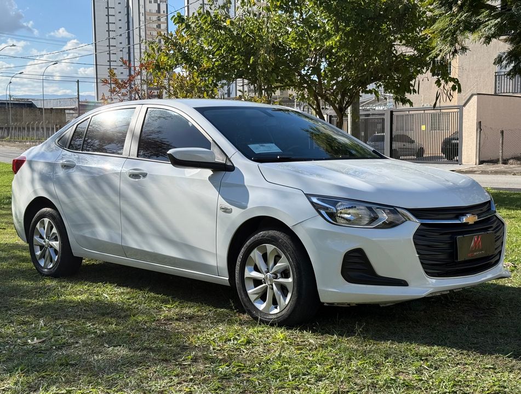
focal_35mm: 48
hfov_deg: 39.5
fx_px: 725
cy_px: 197
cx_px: 260
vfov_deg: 30.4
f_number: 1.78
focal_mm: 6.76
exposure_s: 1/3534
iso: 64
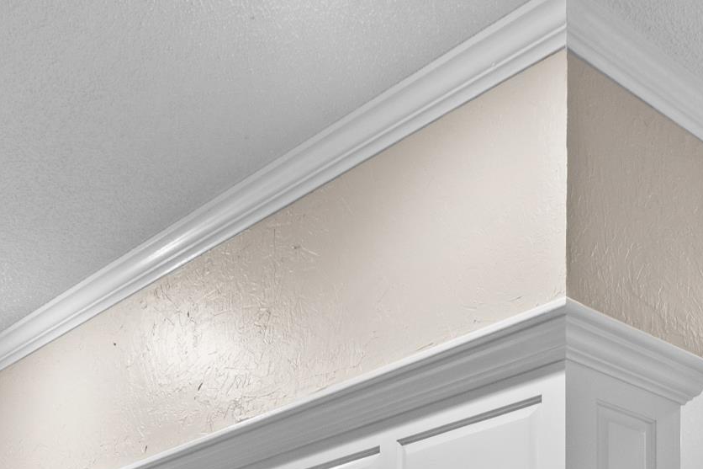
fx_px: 1198
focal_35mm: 61
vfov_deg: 18.5
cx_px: 615
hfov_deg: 31.4
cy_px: 781
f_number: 8
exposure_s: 1
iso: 320
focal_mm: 11.4
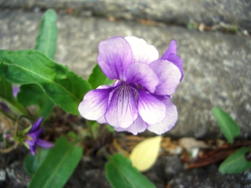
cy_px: 94
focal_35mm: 35
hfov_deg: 52.6
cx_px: 126
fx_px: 254
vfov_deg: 40.7
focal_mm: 5.8
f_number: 2.6
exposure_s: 1/80
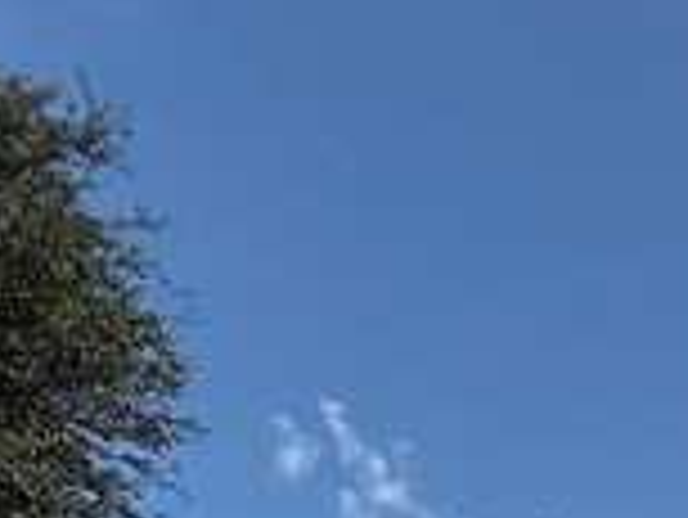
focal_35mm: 73
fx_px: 1452
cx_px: 1327
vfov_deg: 15.4
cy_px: 1090
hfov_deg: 18.7
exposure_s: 1/3289
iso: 50
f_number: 2.2
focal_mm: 2.22
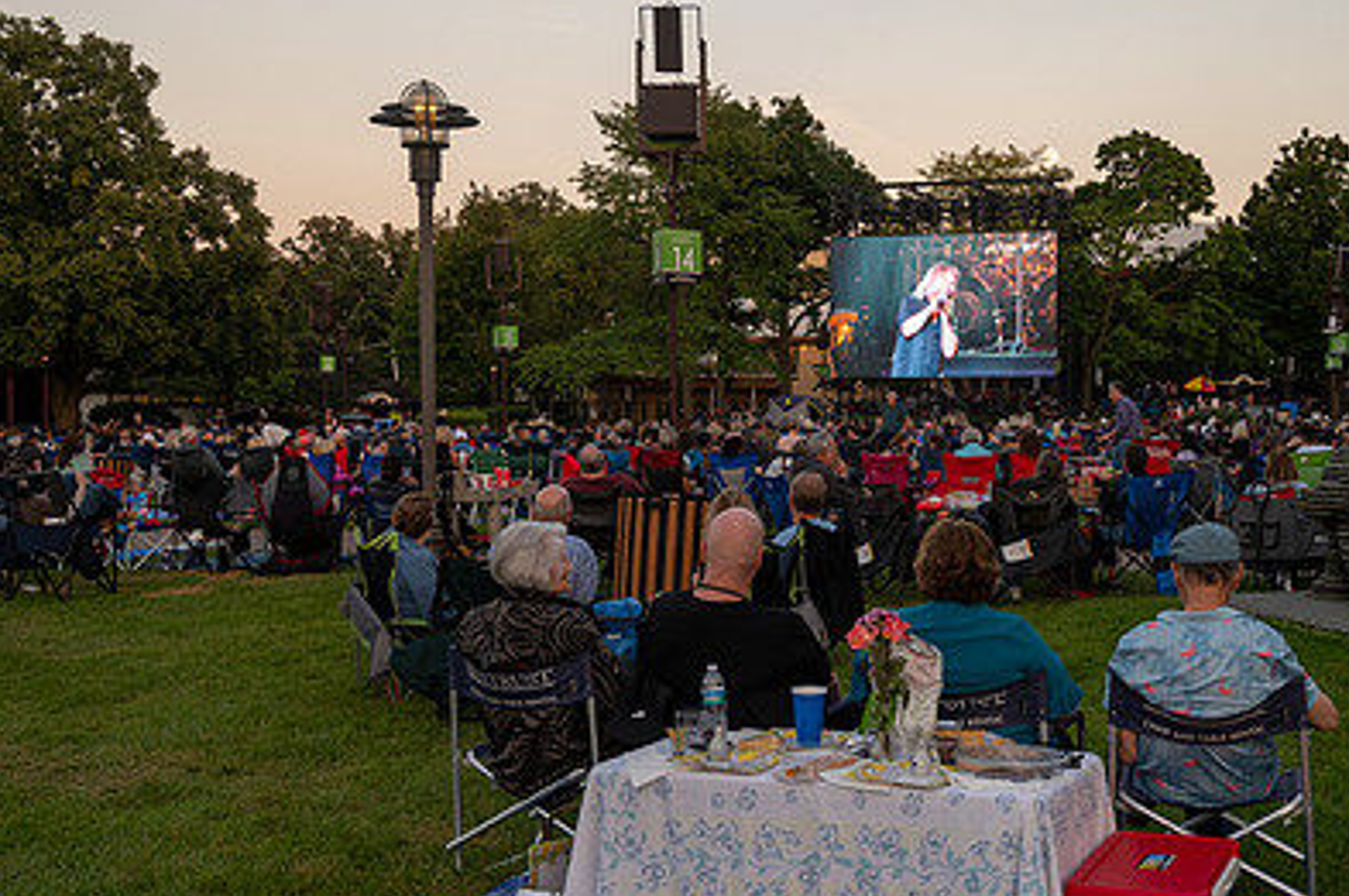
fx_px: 1871
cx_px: 899
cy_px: 489
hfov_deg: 39.2
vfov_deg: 26.9
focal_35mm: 50
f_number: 5
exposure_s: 1/160
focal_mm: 31.5
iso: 400
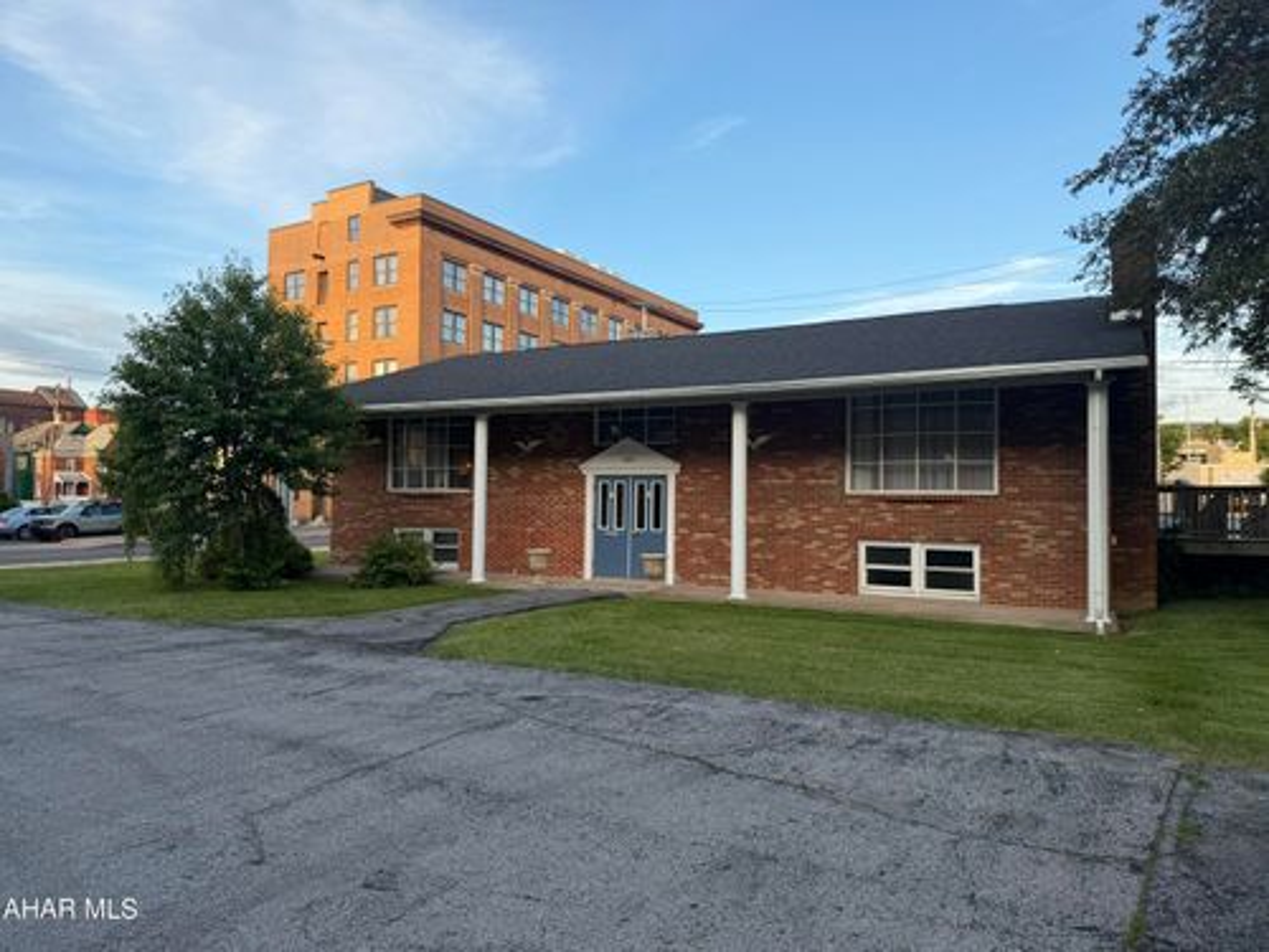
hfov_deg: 71.6
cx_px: 634
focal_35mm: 24
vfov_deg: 56.8
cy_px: 476
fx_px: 880
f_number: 1.78
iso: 80
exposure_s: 1/571
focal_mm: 6.76
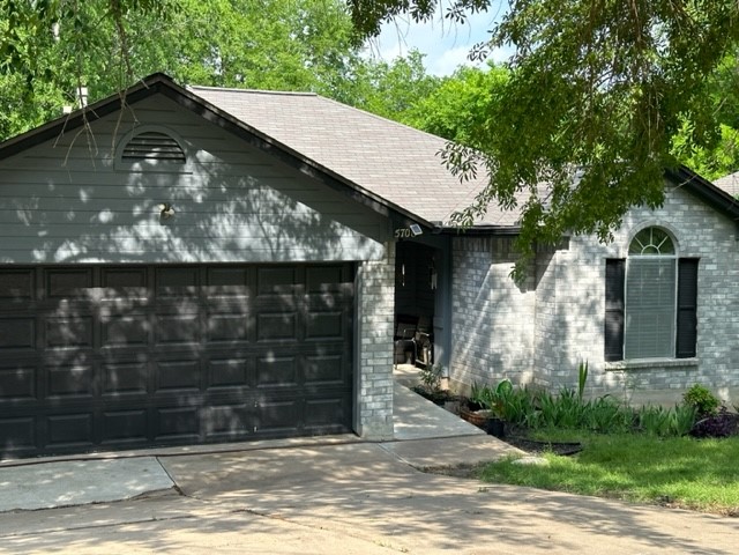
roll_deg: -0.7
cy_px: 278
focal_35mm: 48
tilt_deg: -4.4
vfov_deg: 30.3
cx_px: 370
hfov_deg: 39.7
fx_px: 1025
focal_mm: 6.86
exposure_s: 1/1120
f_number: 1.78
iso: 64
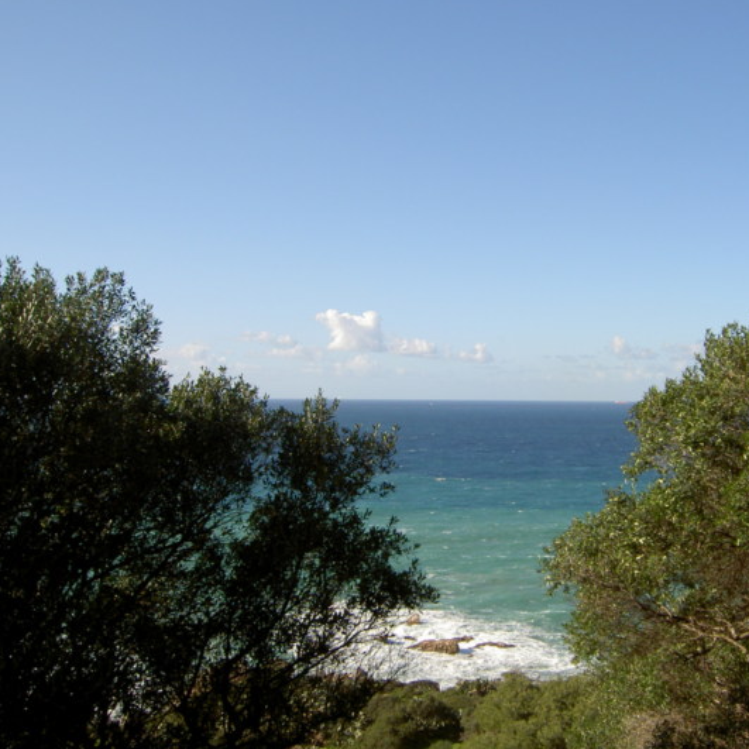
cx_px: 489
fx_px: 1004
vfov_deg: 40.9
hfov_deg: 40.5
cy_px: 376
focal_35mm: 41
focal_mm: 5.6
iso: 50
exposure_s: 1/320
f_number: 4.7
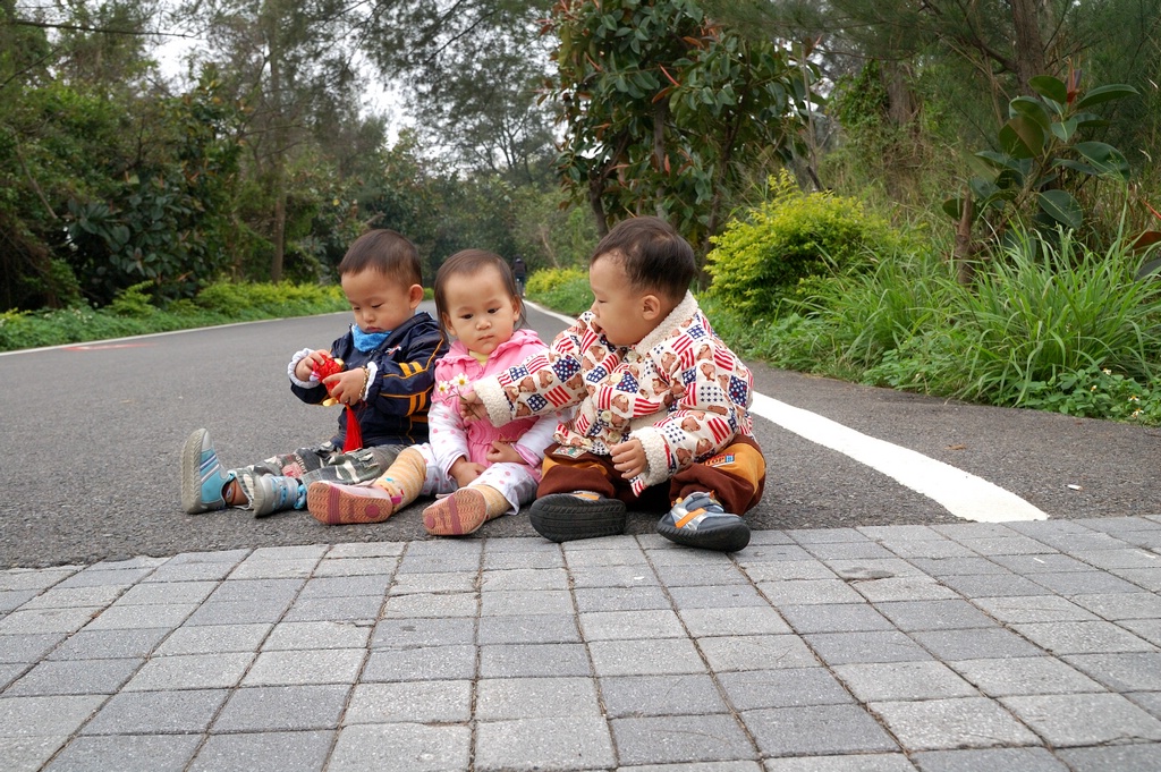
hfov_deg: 53.2
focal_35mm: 36
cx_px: 580
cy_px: 386
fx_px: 1160
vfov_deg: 36.8
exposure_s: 1/160
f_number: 5.6
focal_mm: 24
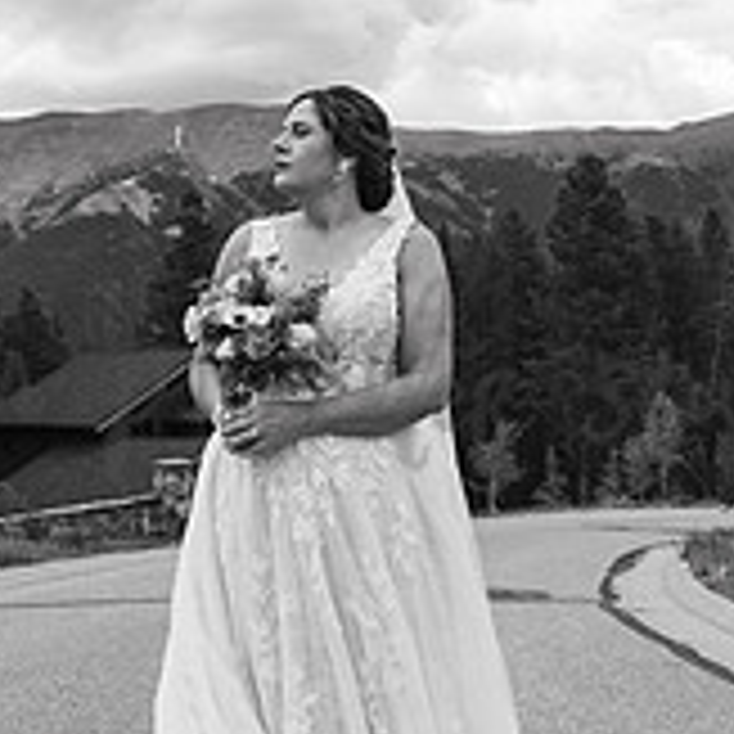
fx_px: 1607
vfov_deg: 25.7
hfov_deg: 25.7
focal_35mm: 67
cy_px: 378
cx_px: 317
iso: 200
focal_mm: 28.5
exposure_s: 1/800
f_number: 4.5
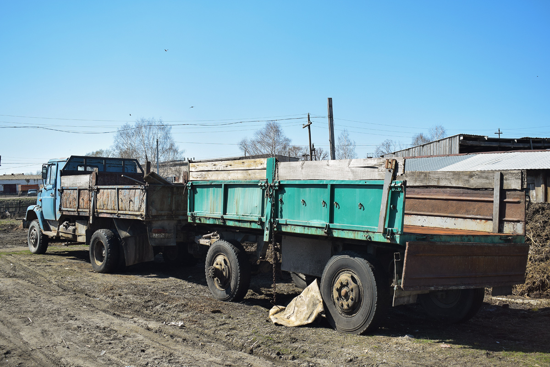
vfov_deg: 36.9
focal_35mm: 36
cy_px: 184
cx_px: 275
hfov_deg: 53.1
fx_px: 550
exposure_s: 1/400
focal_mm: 24
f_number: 5
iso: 100
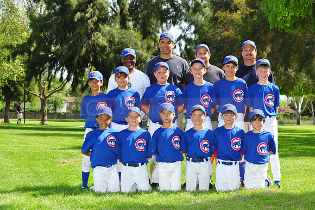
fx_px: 700
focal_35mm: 80
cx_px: 158
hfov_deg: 25.4
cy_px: 105
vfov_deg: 17.0
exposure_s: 1/200
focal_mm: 80
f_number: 8
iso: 200
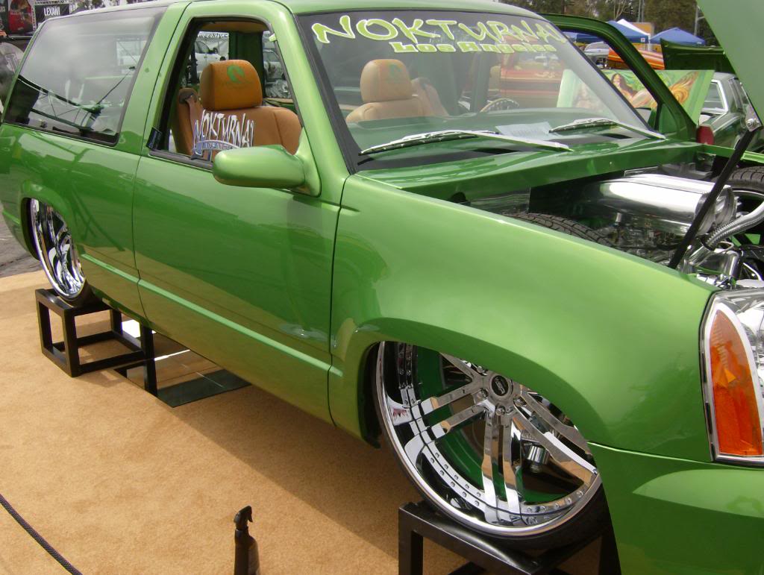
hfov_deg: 51.3
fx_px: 796
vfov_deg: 39.7
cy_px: 288
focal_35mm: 36
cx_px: 382
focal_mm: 6
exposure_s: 1/826
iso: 100
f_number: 4.7
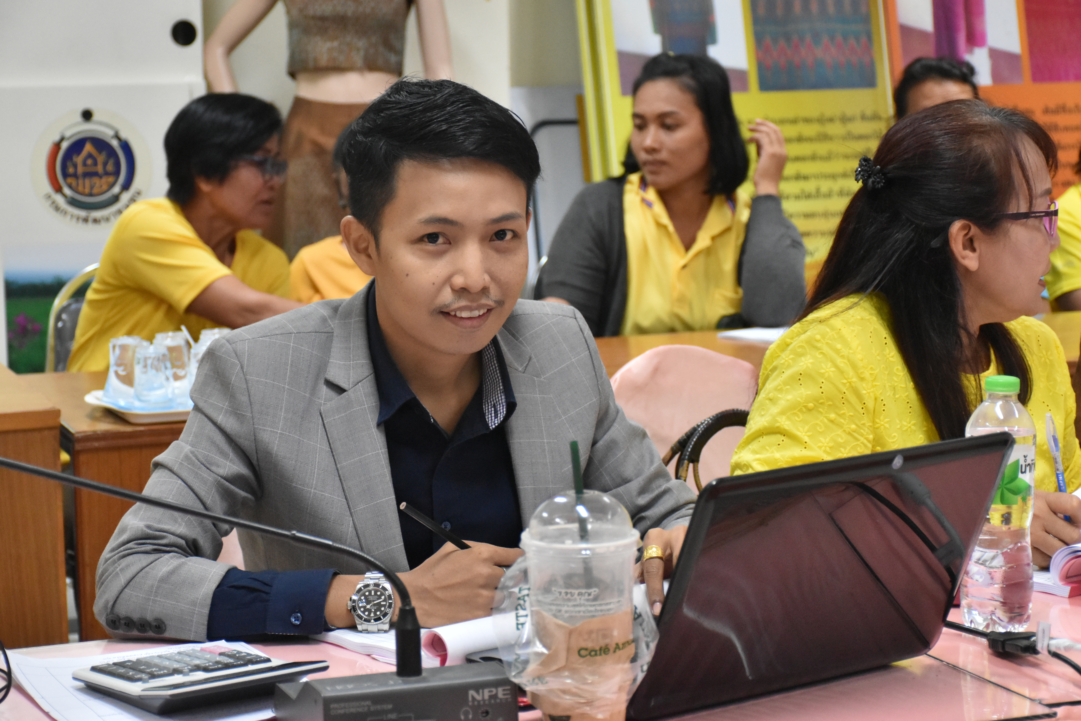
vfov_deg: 16.3
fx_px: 2522
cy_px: 360
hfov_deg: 24.2
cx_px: 540
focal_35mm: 84
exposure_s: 1/160
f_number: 4.8
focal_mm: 56
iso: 2500
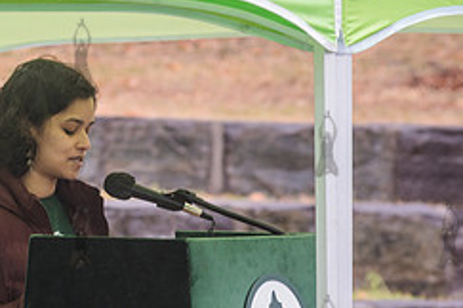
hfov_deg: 5.6
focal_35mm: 370
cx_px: 102
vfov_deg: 3.7
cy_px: 236
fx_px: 4758
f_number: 5.6
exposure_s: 1/320
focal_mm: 145
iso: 640
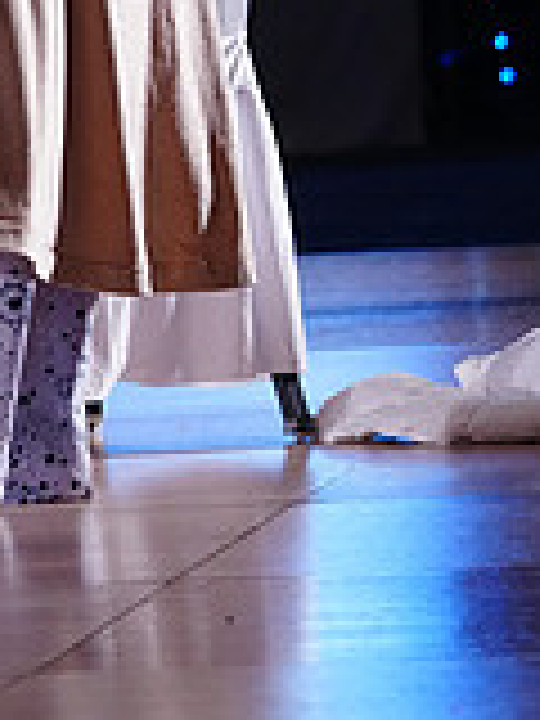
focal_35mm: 446
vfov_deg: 4.4
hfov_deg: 3.3
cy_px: -230
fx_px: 9277
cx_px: -250
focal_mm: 128
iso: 3200
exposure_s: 1/400
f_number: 4
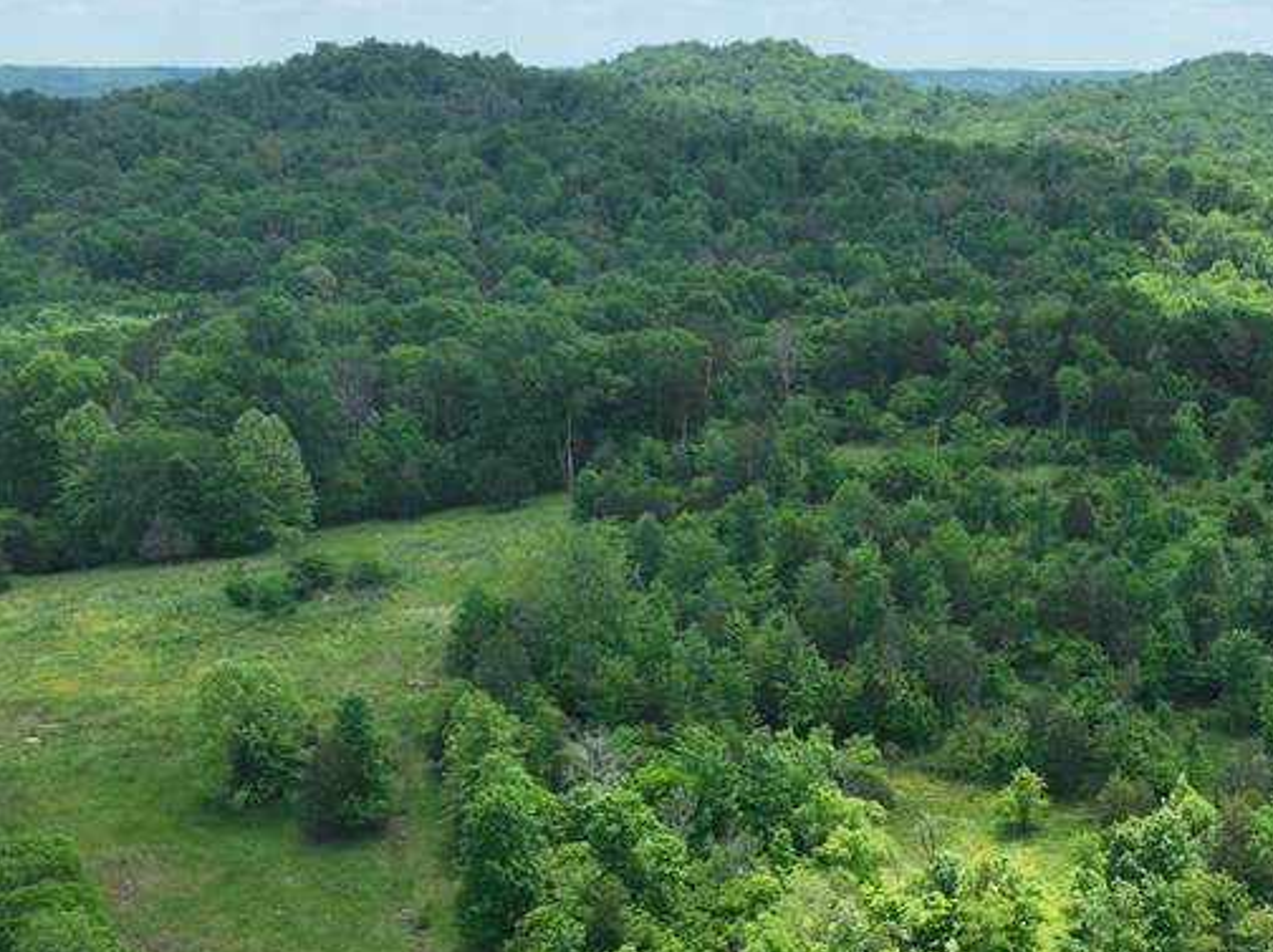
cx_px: 1008
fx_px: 2241
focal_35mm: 61
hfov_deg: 31.0
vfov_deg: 23.3
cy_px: 883
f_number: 2.8
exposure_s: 1/2500
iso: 210
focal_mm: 12.29
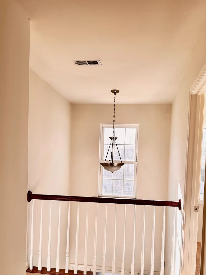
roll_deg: -1.2
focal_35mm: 32
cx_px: 111
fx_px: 254
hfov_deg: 44.1
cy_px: 178
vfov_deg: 55.9
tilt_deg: -1.3
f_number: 1.78
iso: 80
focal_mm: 6.86
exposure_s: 1/135
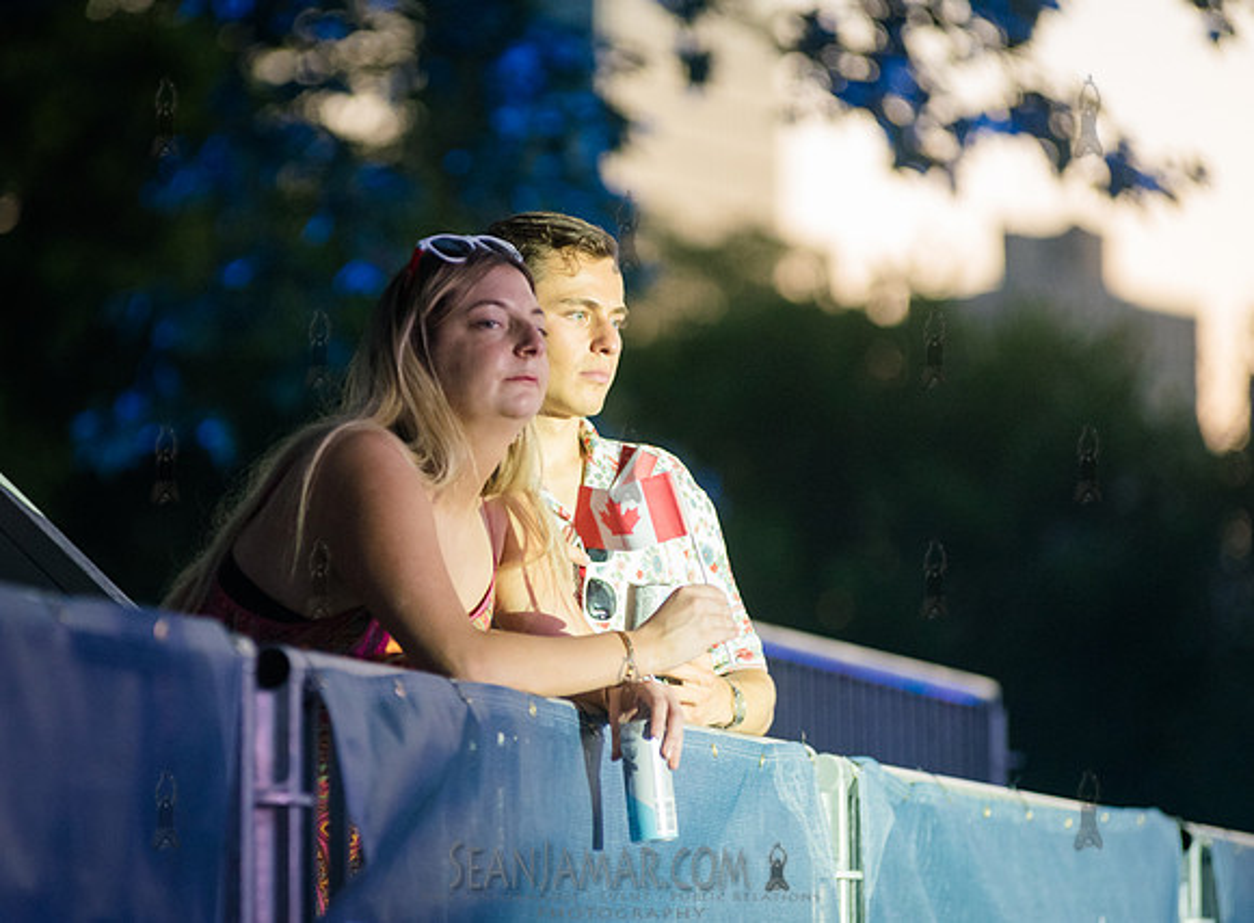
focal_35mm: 232
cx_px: 531
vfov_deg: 6.3
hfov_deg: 8.6
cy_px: 482
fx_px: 8336
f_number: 3.5
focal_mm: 200
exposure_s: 1/160
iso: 4000
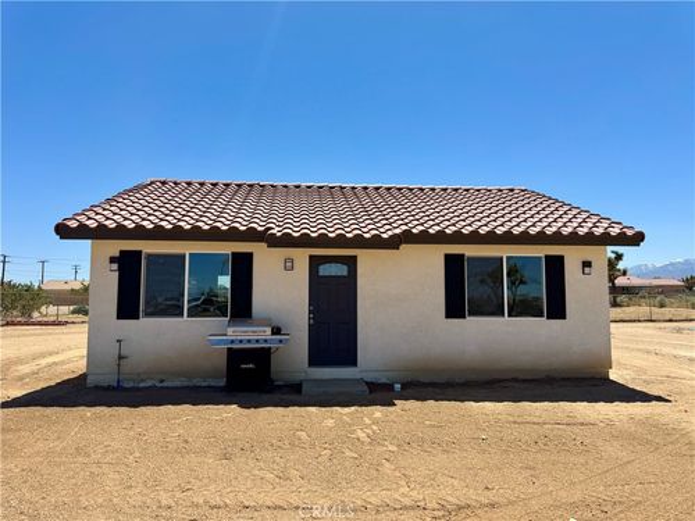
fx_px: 482
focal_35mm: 24
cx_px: 348
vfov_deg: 56.8
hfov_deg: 71.6
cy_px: 260
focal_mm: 6.76
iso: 80
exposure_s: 1/5814
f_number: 1.78
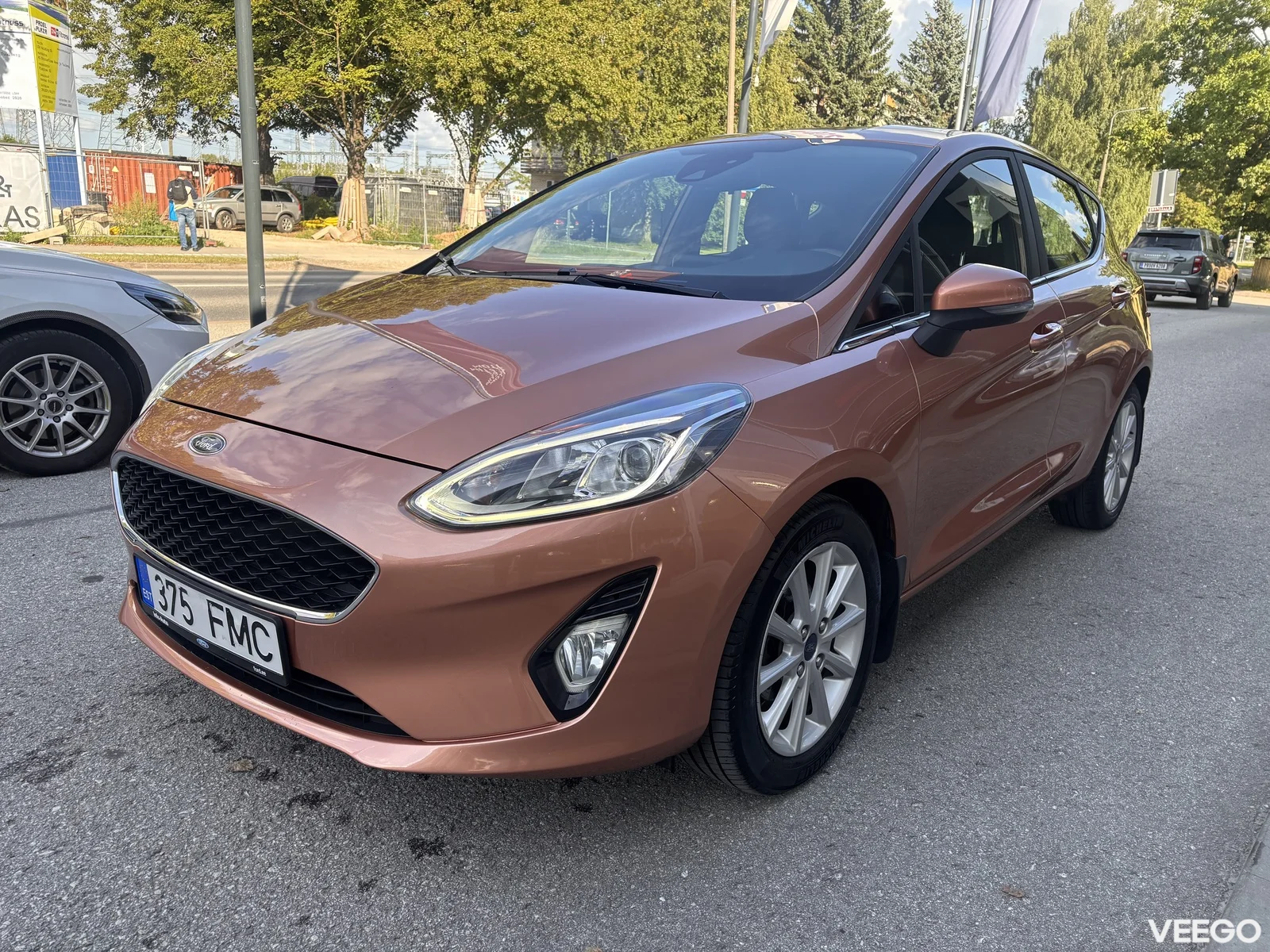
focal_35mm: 26
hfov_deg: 67.3
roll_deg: -3.3
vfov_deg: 53.1
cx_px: 635
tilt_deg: -15.5
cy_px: 476
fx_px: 954
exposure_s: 1/591
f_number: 1.6
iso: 50
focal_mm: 5.96
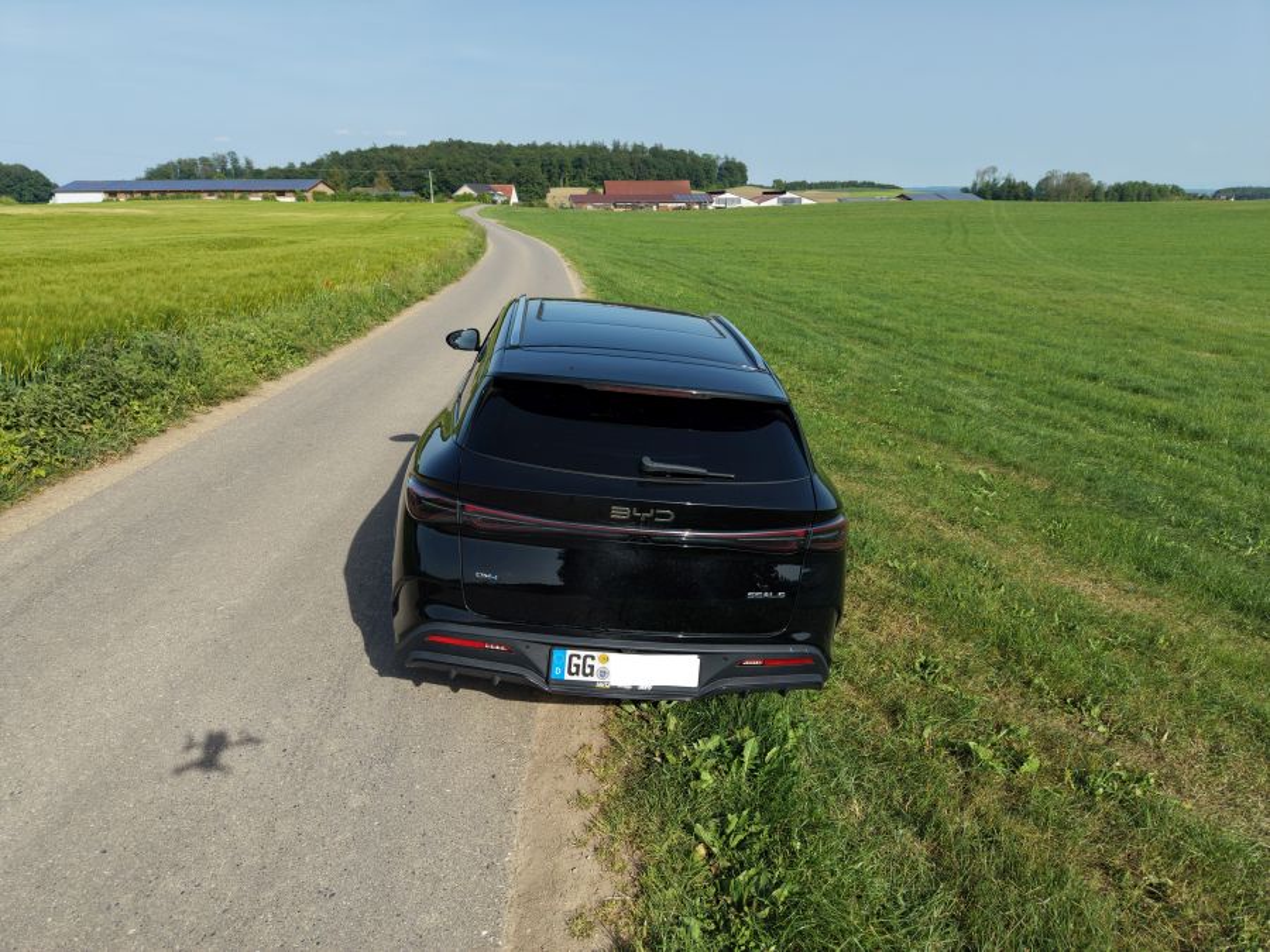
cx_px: 635
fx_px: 881
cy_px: 476
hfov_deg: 71.6
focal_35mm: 24
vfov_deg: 56.8
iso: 200
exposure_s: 1/4000
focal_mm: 8.67
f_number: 1.8
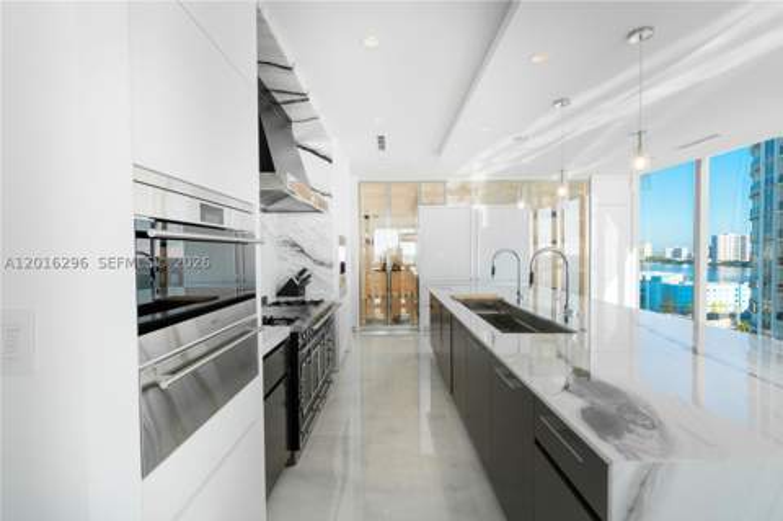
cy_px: 260
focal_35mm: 16
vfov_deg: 71.9
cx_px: 392
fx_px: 359
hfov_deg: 95.0
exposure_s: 1/30
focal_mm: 11
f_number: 10
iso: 250
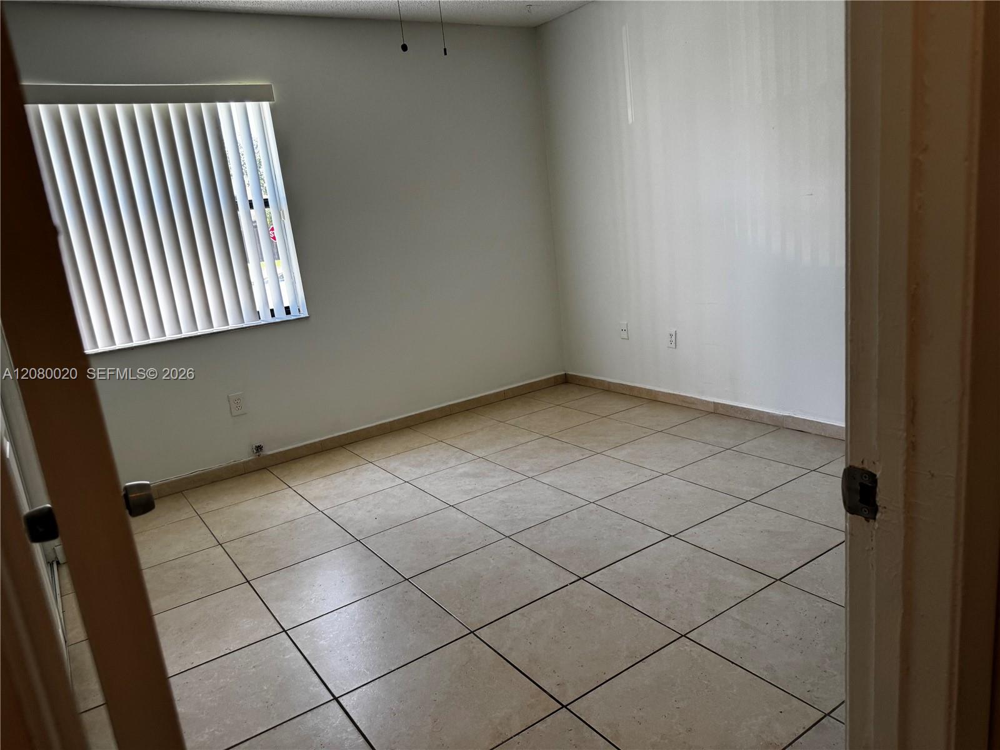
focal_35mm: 24
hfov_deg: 71.6
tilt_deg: -13.3
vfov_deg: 56.8
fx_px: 693
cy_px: 375
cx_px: 500
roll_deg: +6.0
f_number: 1.78
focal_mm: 6.76
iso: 125
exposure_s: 1/120
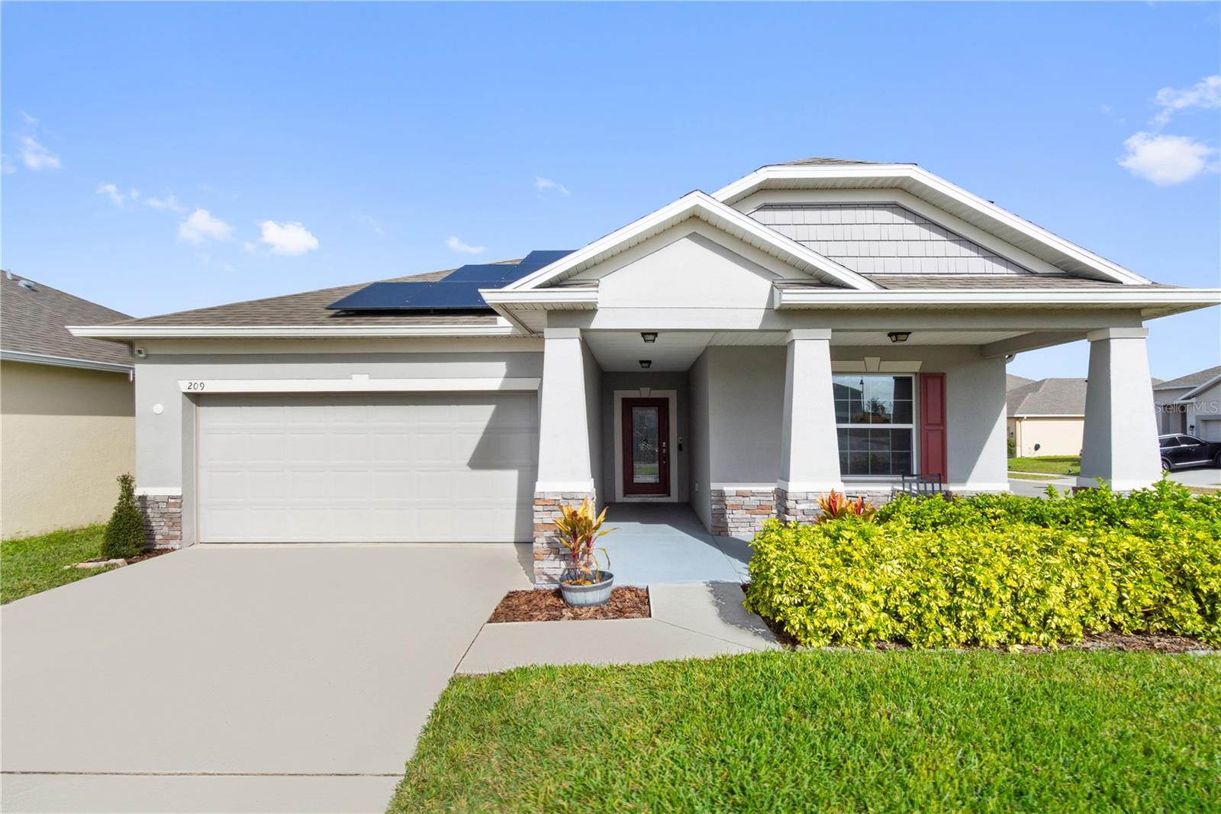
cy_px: 407
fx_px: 509
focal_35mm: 15
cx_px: 610
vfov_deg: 77.3
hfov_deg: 100.4
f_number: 10
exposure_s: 1/160
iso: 320
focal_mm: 10
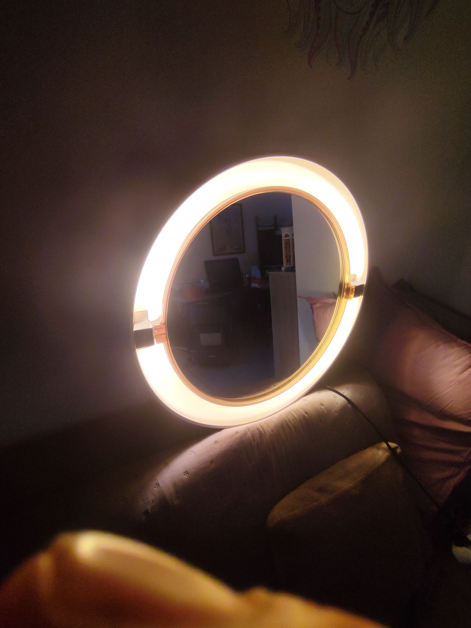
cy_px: 314
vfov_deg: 94.5
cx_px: 236
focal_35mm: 16
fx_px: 290
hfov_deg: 78.2
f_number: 2.2
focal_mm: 1.65
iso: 77
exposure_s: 1/50
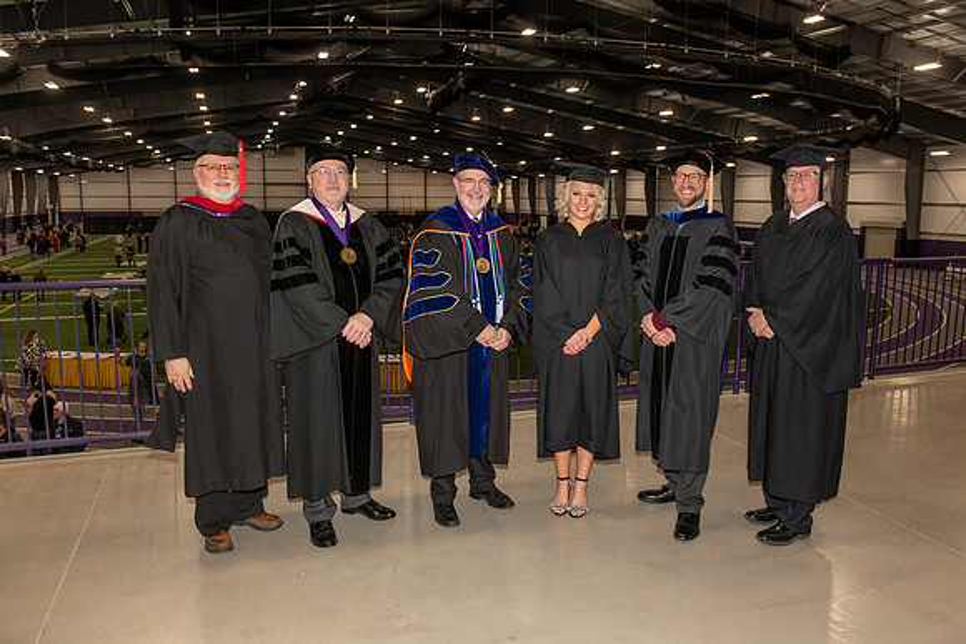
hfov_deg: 62.9
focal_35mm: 29
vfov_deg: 44.4
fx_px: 790
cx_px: 508
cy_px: 306
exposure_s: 1/160
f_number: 5.6
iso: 1000
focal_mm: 28
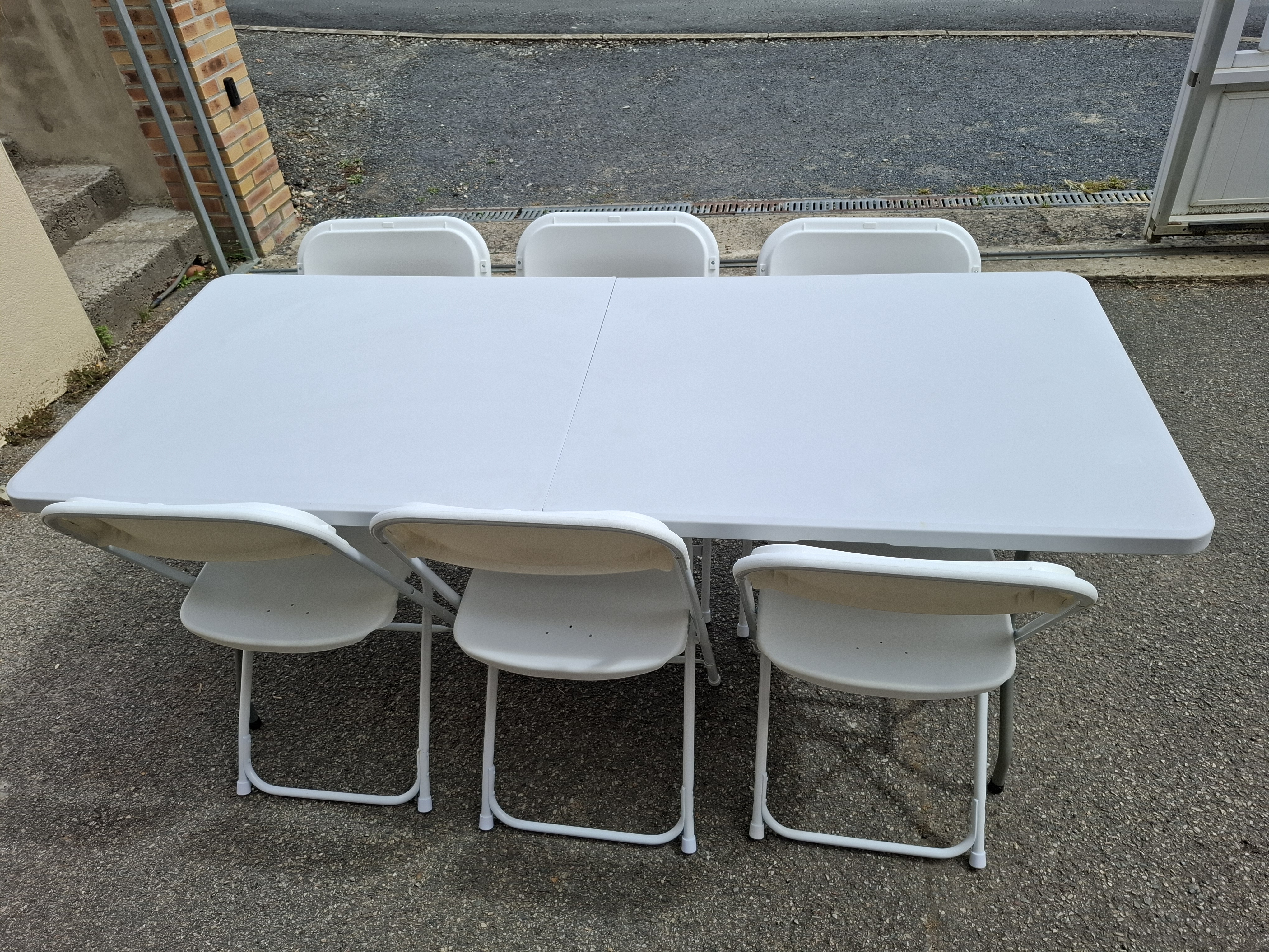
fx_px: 843
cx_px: 634
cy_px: 476
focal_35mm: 23
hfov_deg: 73.9
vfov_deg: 58.9
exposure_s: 1/2079
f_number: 1.8
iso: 50
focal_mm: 5.54
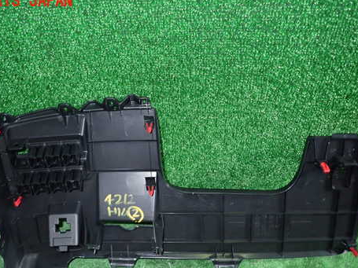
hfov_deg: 55.3
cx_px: 165
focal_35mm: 33
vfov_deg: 42.6
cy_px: 168
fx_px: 341
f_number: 5.6
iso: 500
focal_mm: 4.5
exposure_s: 1/30
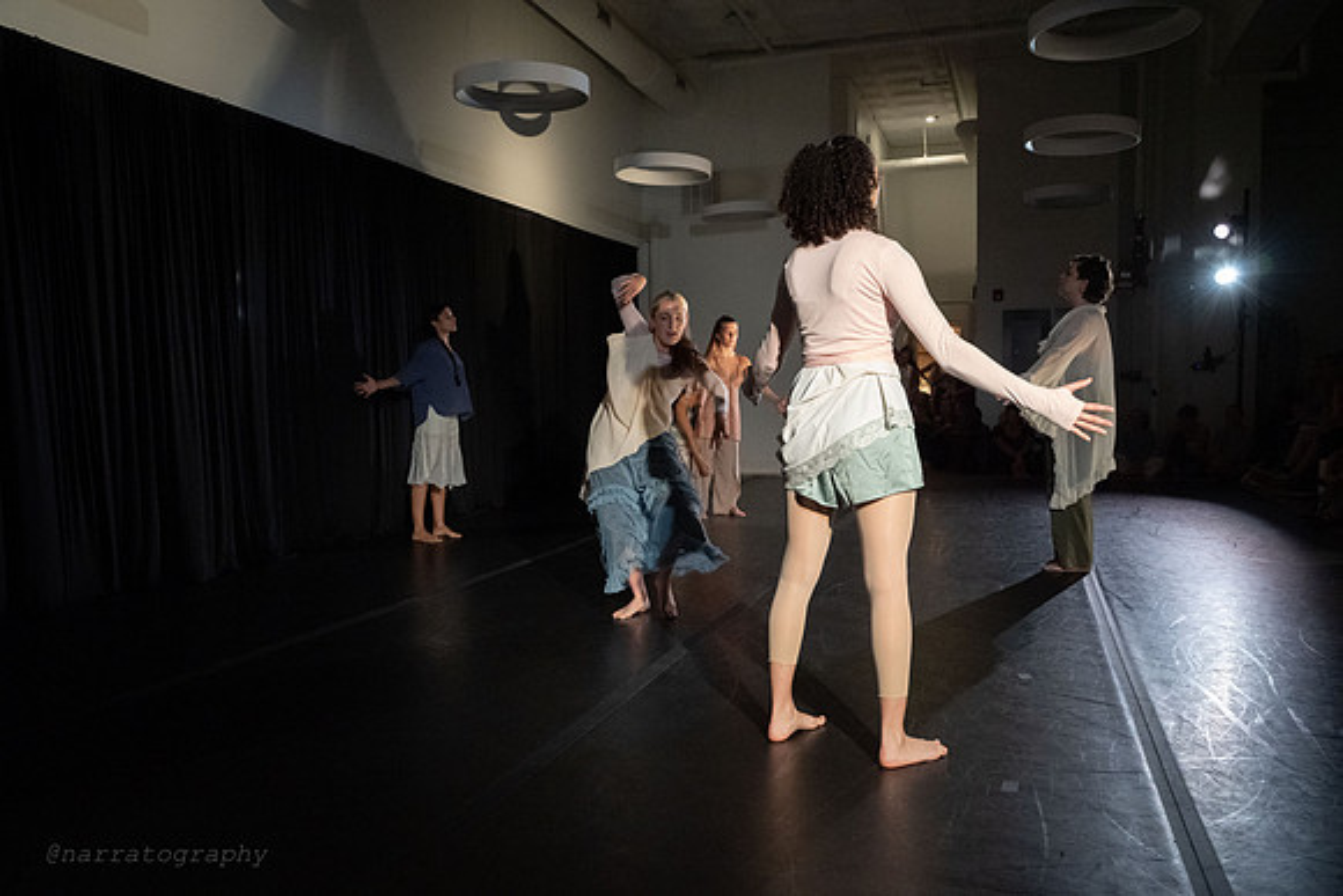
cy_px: 448
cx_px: 672
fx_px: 1063
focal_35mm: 28
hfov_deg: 64.6
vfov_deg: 45.7
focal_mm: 28
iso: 6400
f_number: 5
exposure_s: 1/400
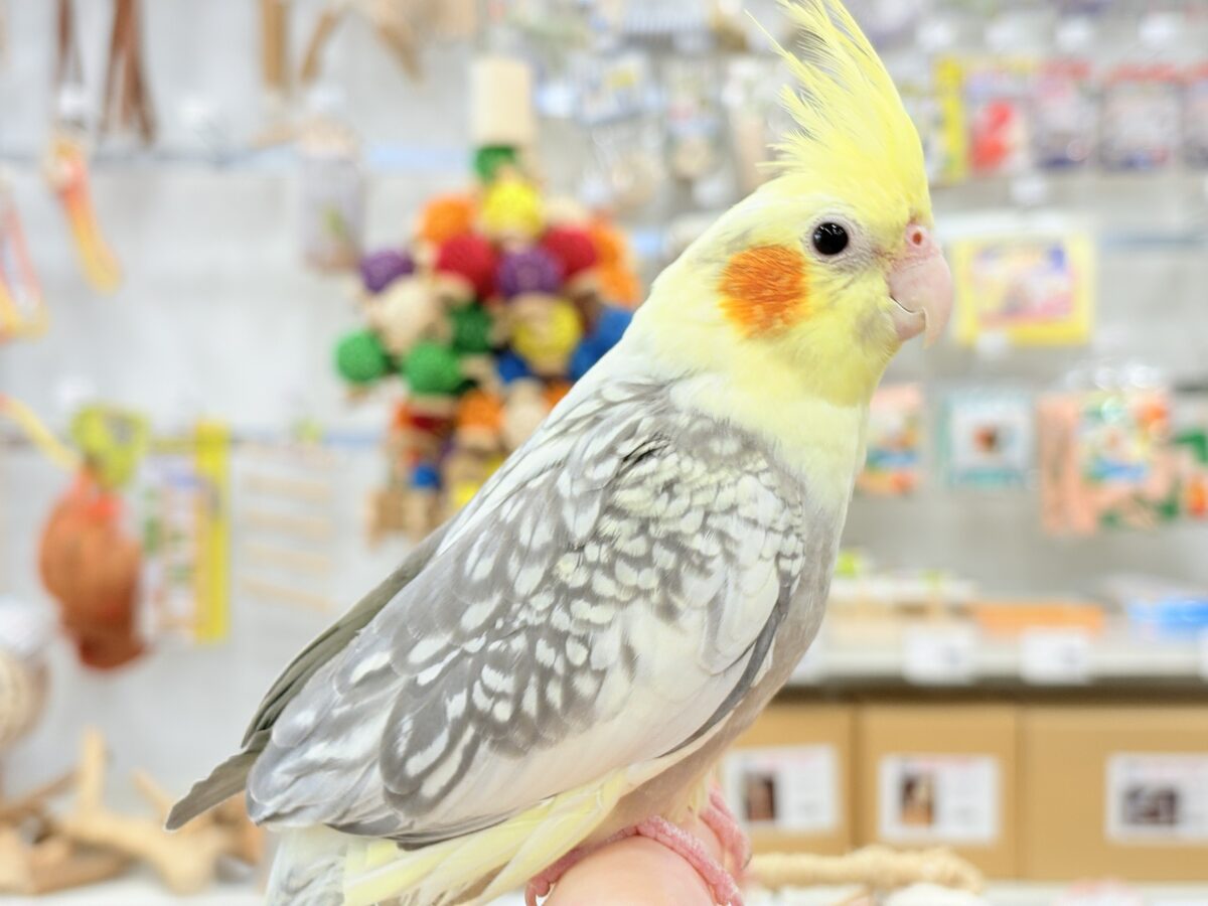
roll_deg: +0.9
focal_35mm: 52
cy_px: 453
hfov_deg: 36.8
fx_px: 1815
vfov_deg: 28.0
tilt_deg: -1.0
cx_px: 604
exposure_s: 1/50
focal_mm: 5.96
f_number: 1.6
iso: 40
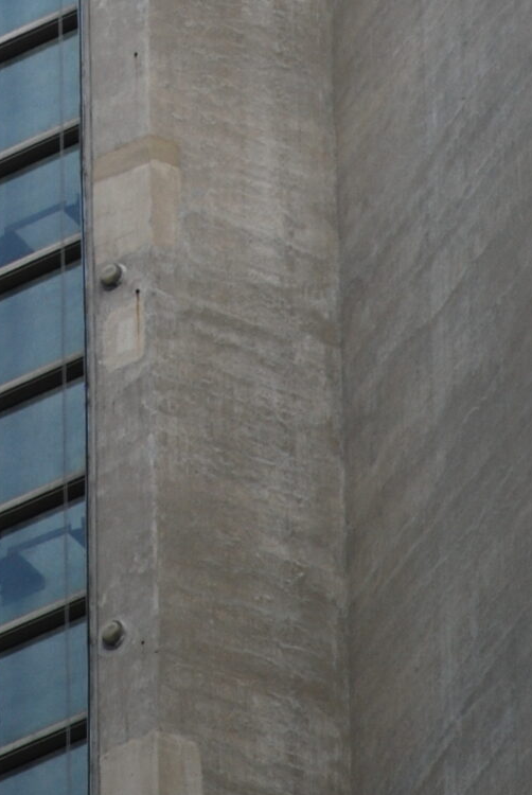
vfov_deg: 2.1
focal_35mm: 973
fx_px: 21507
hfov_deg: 1.4
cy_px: -246
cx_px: -105
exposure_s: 1/500
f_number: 5.6
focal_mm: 190
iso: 220
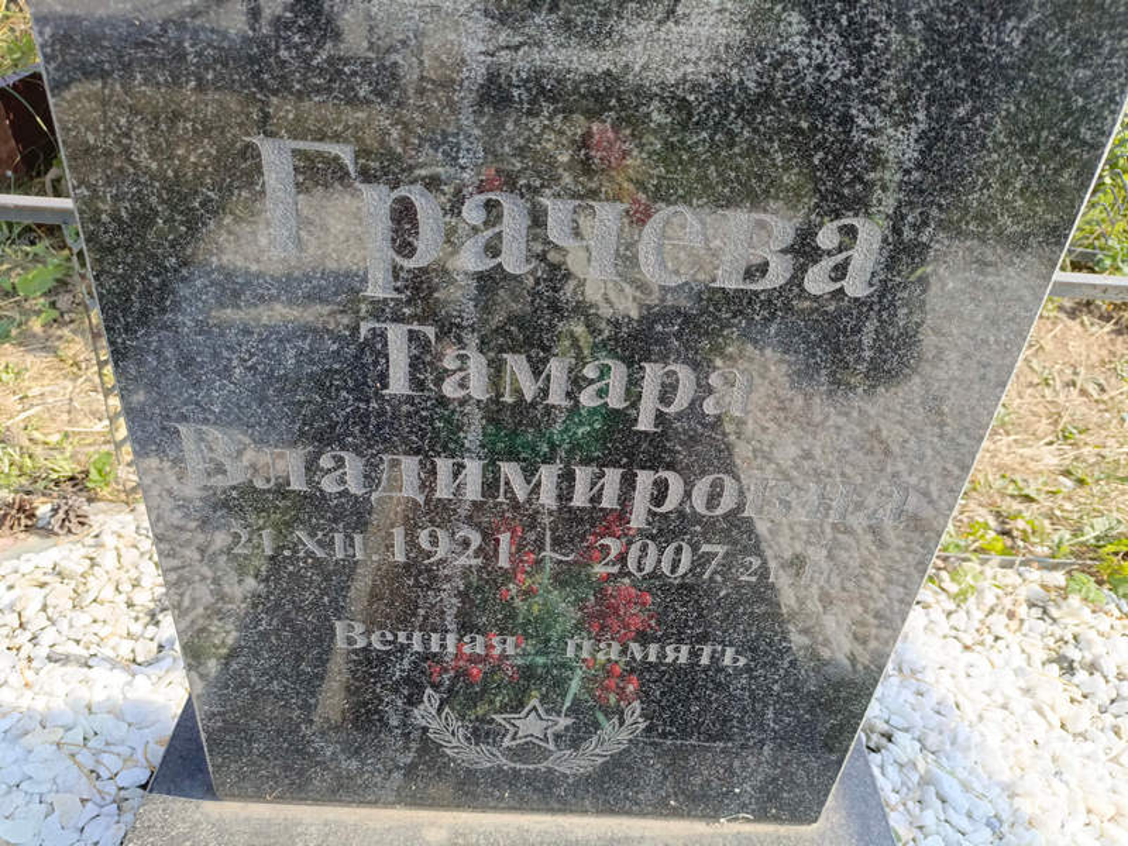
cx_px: 564
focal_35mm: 25
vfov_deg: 54.9
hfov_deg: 69.4
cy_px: 423
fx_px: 815
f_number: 1.69
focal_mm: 4.76
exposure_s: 1/242
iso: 112
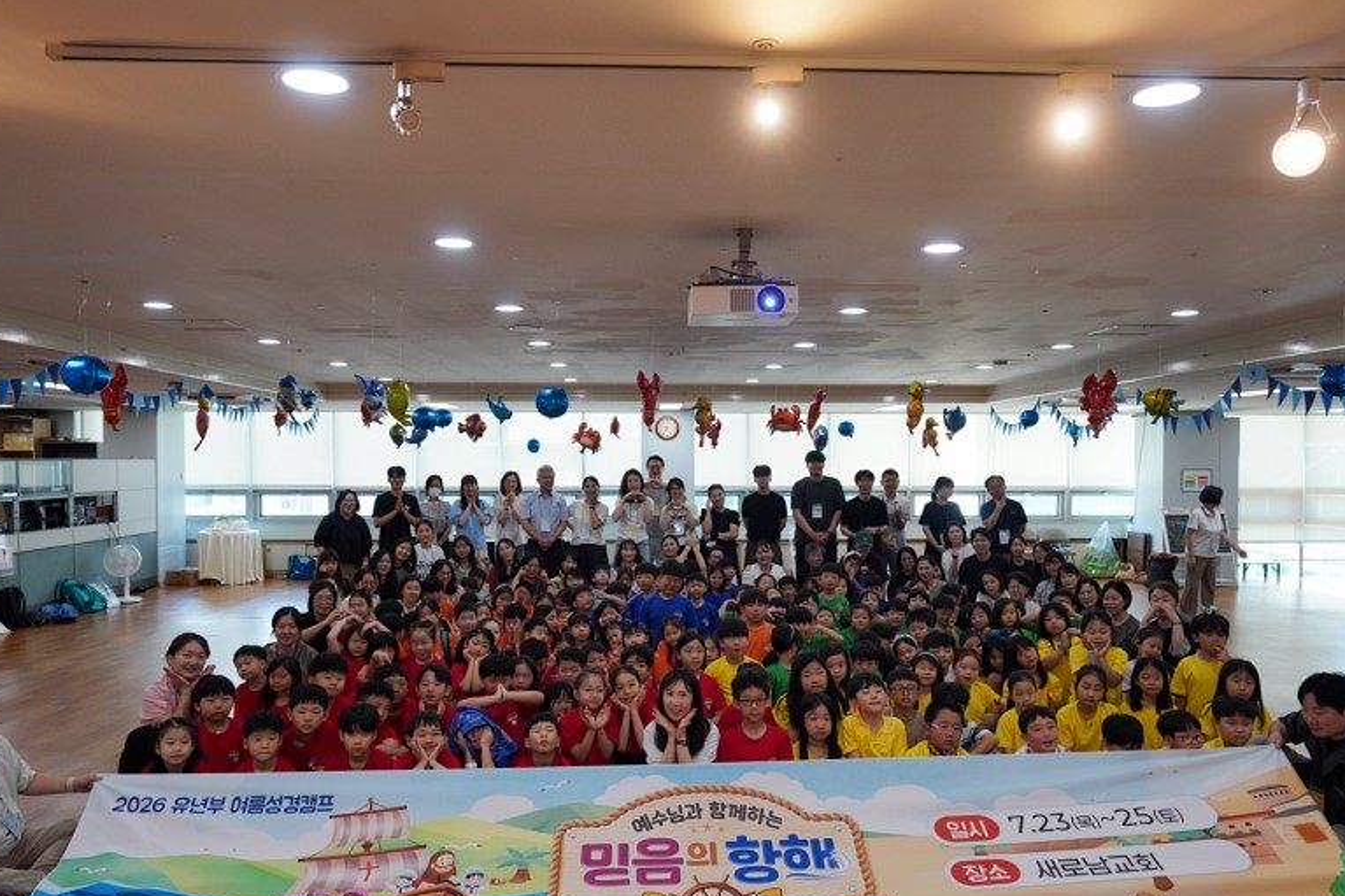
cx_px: 679
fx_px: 1008
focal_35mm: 27
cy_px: 491
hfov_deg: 67.4
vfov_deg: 47.8
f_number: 4
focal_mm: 23
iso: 800
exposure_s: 1/160
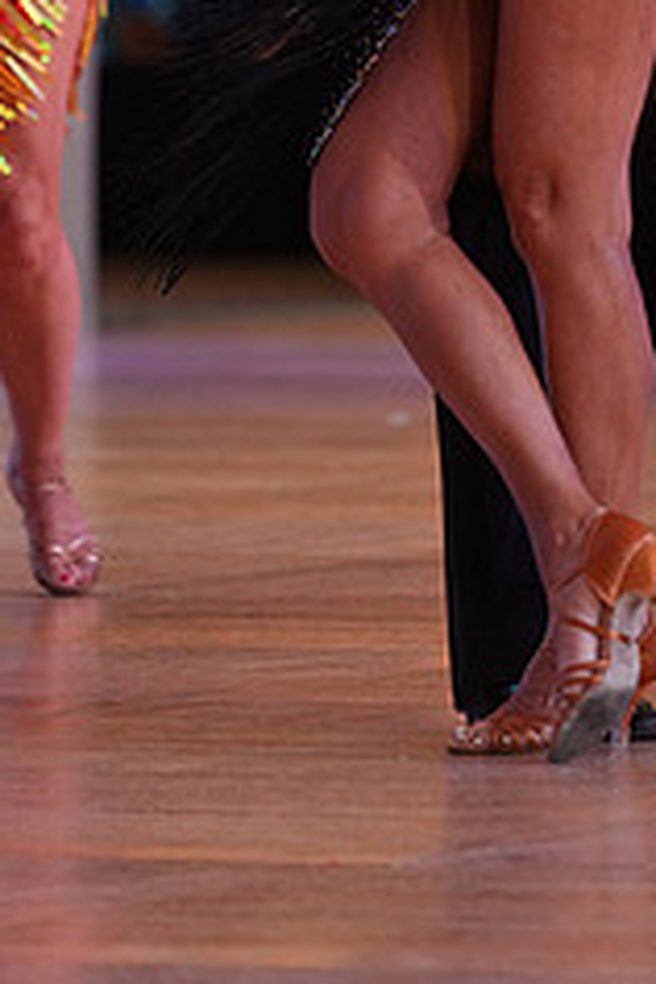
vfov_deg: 4.8
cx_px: 592
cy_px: -191
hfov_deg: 3.2
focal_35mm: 425
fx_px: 11616
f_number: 4
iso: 2500
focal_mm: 174
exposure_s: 1/400
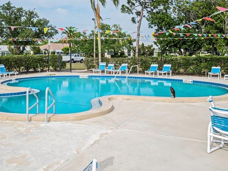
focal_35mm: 37
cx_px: 100
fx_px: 244
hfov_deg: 50.0
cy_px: 79
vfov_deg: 38.7
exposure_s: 1/2000
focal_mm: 14
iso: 320
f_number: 9
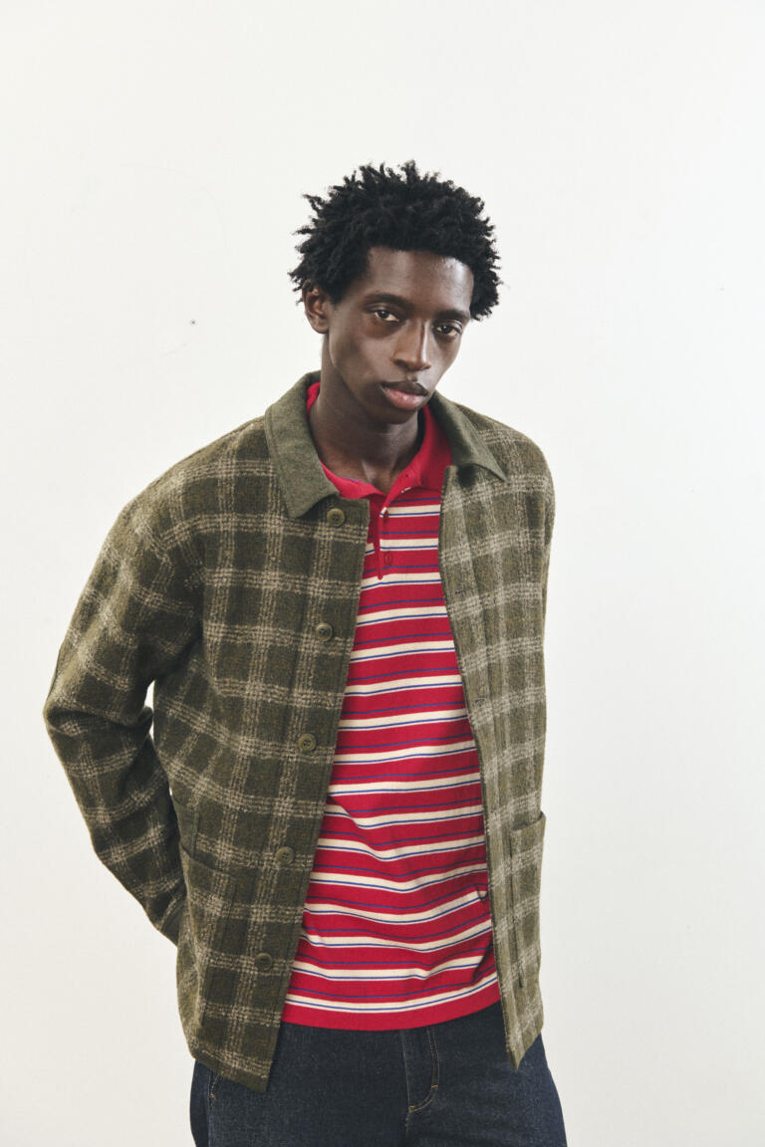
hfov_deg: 20.9
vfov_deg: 31.0
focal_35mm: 65
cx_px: 382
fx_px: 2072
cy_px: 574
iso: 400
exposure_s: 1/125
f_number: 11
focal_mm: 65
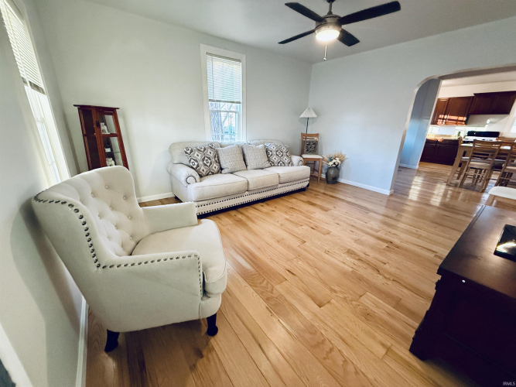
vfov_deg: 85.7
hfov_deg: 102.1
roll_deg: -1.5
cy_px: 194
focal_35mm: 14
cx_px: 258
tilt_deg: -18.0
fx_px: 209
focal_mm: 2.22
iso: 640
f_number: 2.2
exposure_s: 1/120
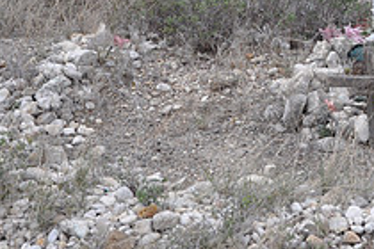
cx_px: 402
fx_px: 1074
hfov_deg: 19.0
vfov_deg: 13.1
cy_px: 12
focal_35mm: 103
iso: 280
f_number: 5.6
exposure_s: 1/125
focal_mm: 25
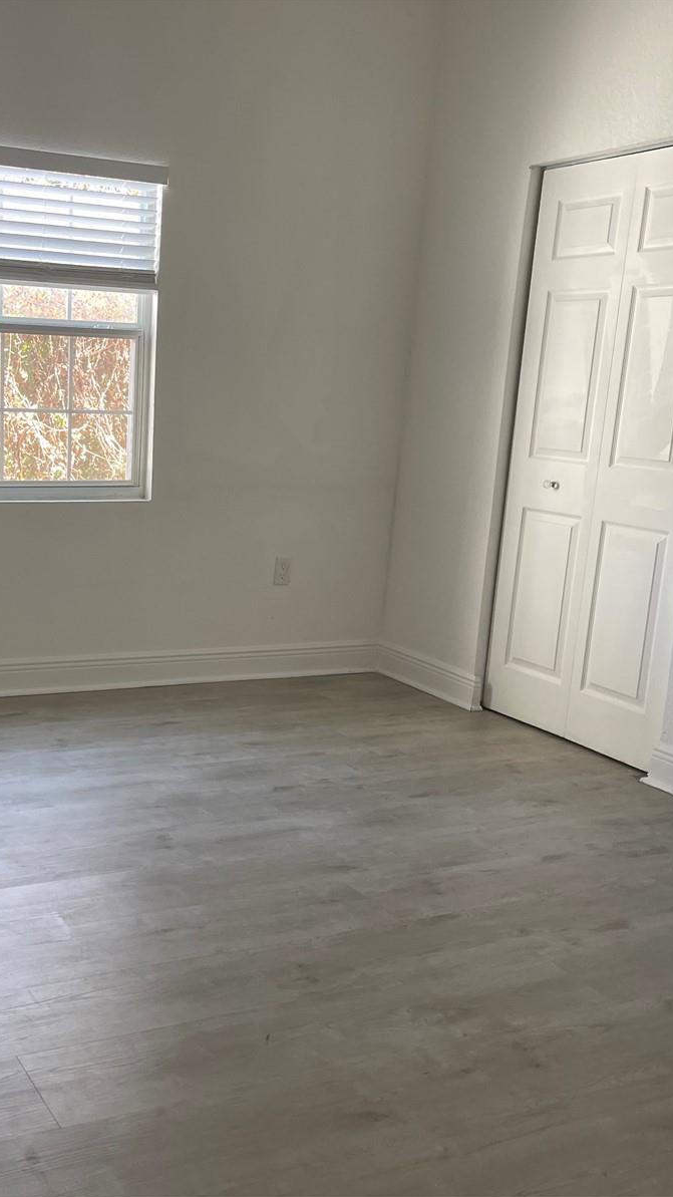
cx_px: 138
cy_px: 600
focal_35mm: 38
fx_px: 1206
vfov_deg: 52.8
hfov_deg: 30.5
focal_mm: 5.1
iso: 125
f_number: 1.6
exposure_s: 1/121
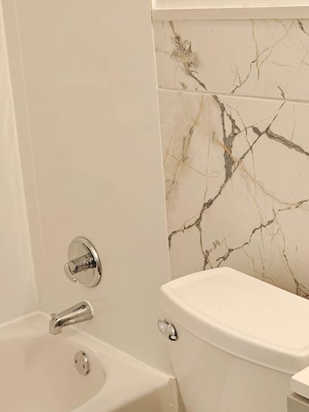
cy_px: 206
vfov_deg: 34.4
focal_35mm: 56
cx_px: 249
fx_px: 667
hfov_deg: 25.6
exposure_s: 1/120
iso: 250
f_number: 1.6
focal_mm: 6.06
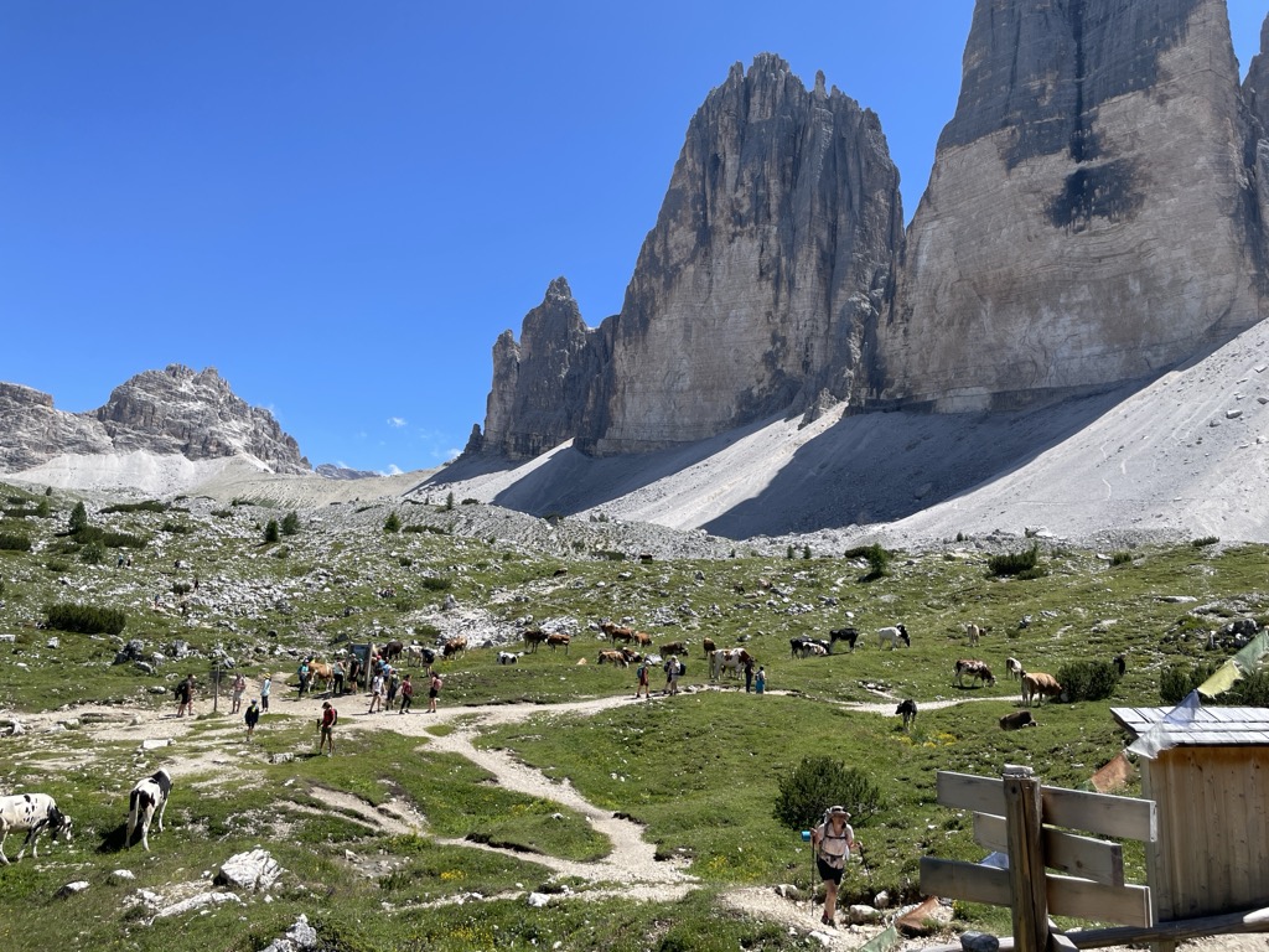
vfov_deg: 53.1
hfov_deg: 67.3
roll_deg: -4.7
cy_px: 476
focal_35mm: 26
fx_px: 953
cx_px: 634
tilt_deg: +10.2
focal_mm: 4.2
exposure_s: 1/4132
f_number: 1.6
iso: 50
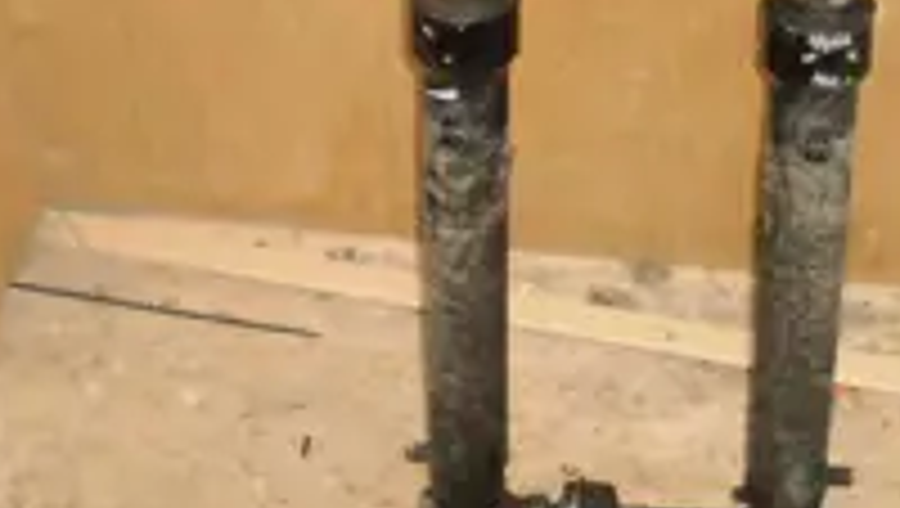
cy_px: -148
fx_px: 2246
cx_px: 558
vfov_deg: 12.5
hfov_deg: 22.6
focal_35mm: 94
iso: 125
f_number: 3.1
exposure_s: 1/30
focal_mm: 6.3
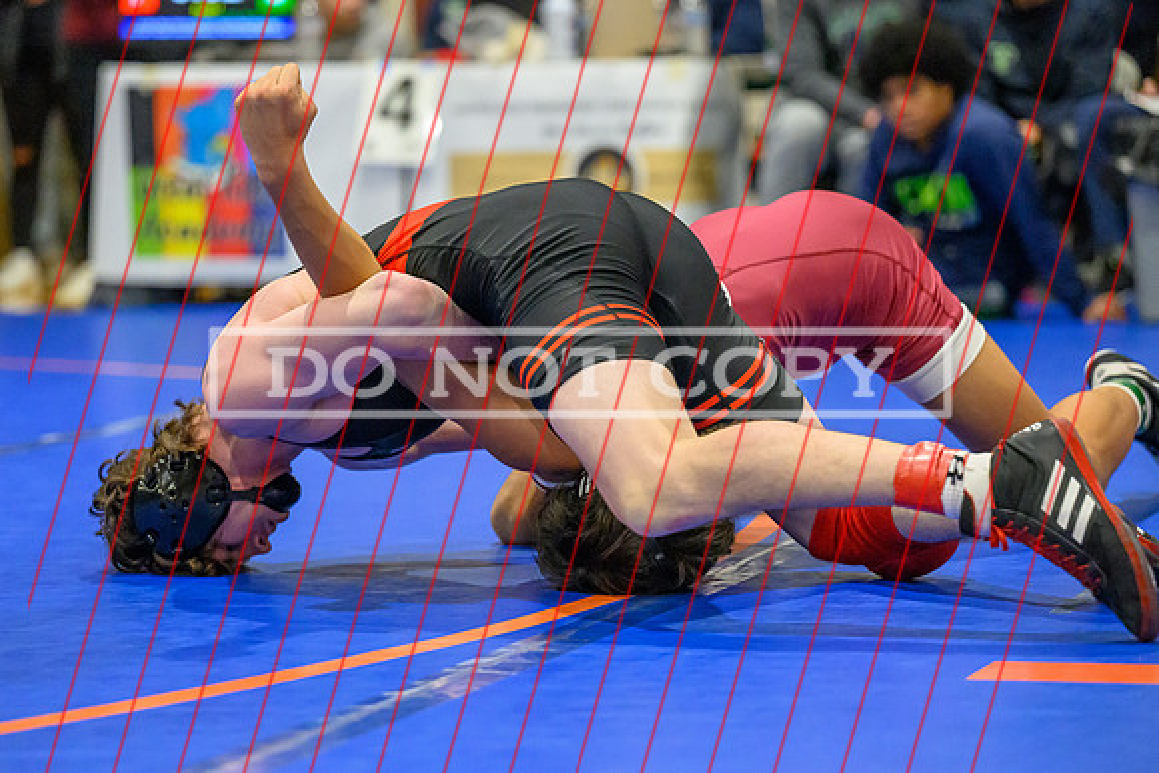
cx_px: 536
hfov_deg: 14.4
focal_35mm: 142
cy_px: 411
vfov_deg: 9.7
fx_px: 4571
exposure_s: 1/800
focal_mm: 120
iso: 11400
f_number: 2.8
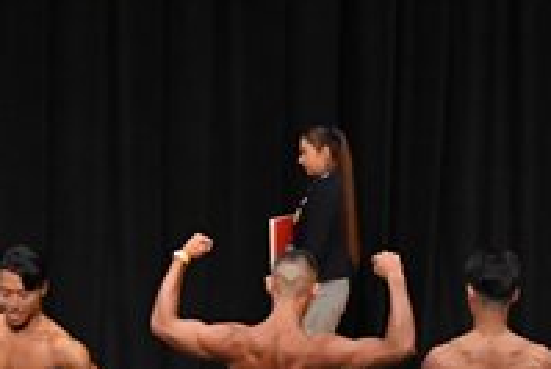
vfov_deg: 4.1
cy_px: 283
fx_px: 5177
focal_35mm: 338
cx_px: 539
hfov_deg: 6.1
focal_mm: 58
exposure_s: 1/400
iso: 4000
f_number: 5.6
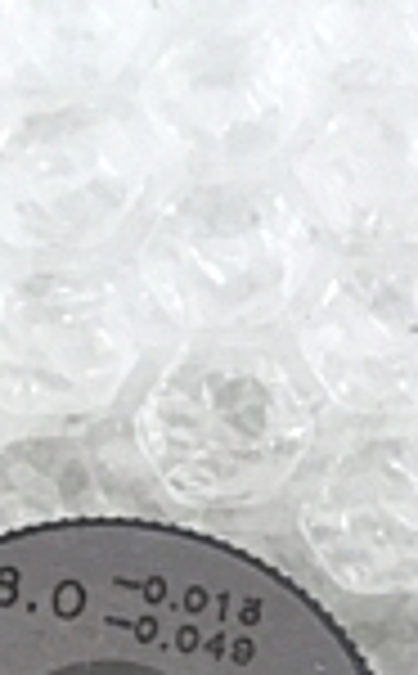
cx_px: -67
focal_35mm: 127
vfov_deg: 16.0
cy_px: 738
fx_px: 2328
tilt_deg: -65.2
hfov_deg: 10.1
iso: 25
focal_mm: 3.99
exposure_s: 1/30
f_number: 1.8
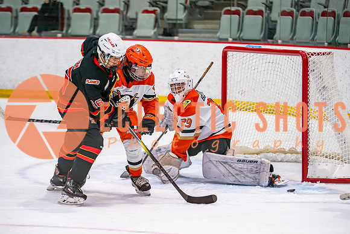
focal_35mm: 168
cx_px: 174
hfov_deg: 12.2
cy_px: 148
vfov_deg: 8.2
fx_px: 1636
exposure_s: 1/640
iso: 1000
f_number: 2.8
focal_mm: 130
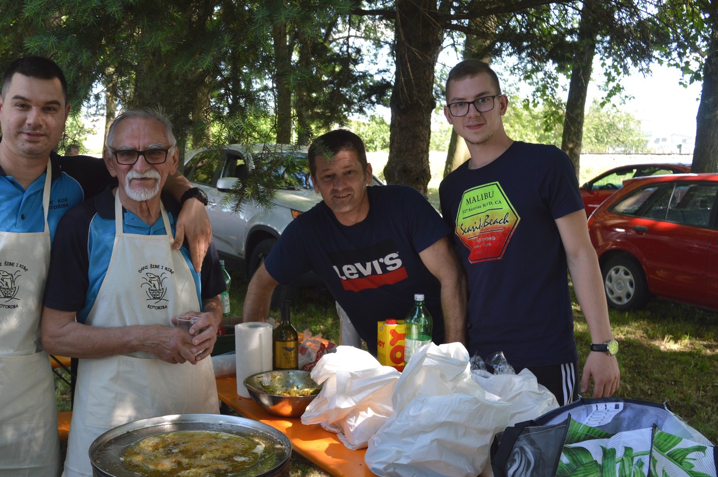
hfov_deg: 47.3
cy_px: 256
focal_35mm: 41
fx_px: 810
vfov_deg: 32.8
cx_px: 257
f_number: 5.6
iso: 250
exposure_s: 1/125
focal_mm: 21
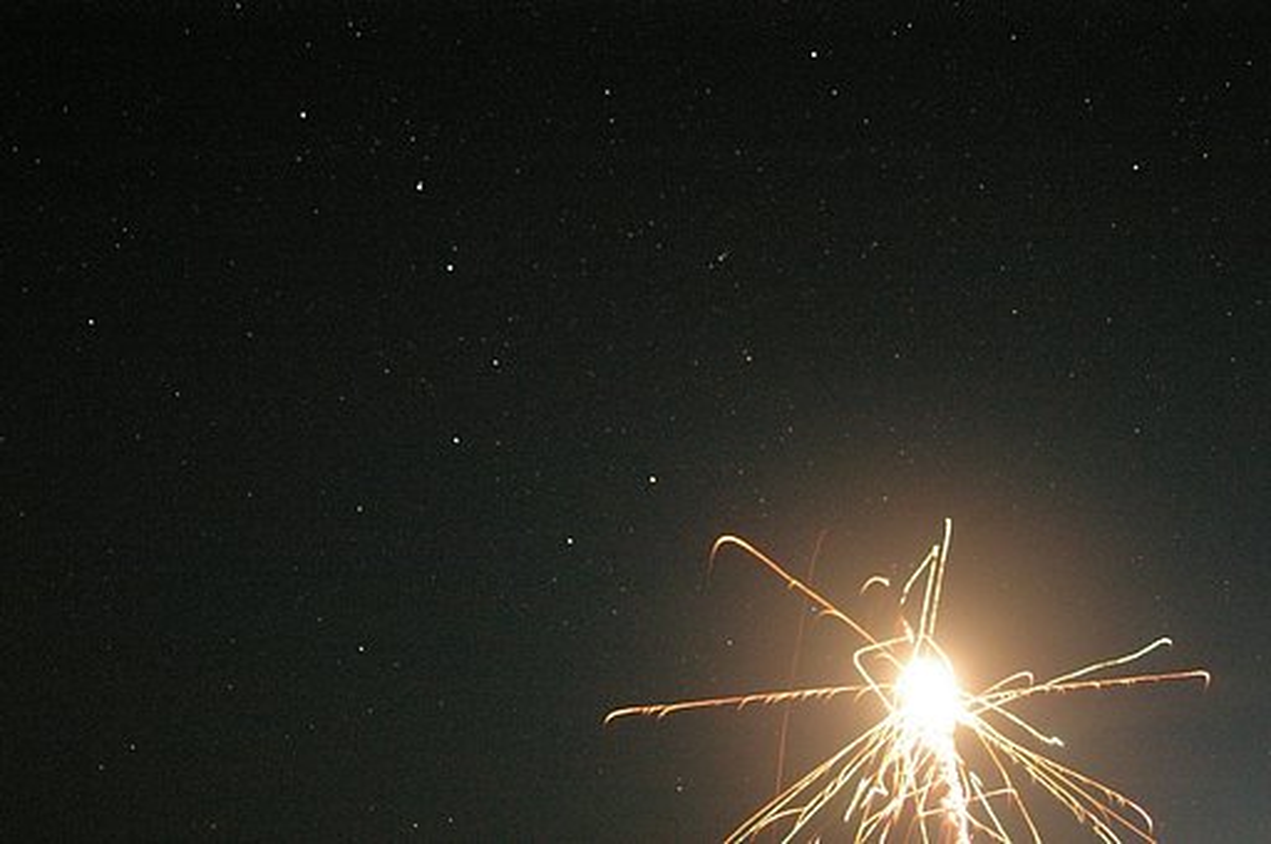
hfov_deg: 62.0
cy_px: 422
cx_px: 636
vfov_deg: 43.5
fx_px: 1058
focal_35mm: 30
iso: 1600
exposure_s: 30
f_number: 3.5
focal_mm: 20
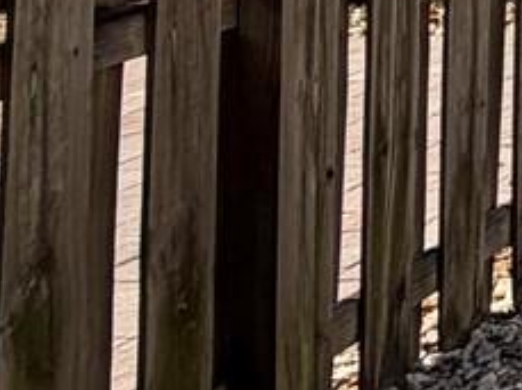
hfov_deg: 12.2
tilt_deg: +2.6
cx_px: 1473
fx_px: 1475
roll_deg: +1.1
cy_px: -413
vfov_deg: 12.9
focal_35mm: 98
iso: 20
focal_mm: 2.22
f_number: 2.2
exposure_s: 1/1312
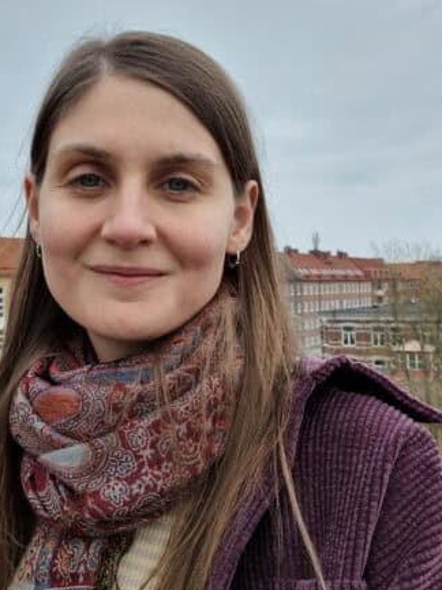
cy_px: 270
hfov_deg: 38.0
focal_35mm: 37
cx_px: 127
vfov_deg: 50.1
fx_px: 630
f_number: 2.2
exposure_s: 1/361
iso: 50
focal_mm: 3.3
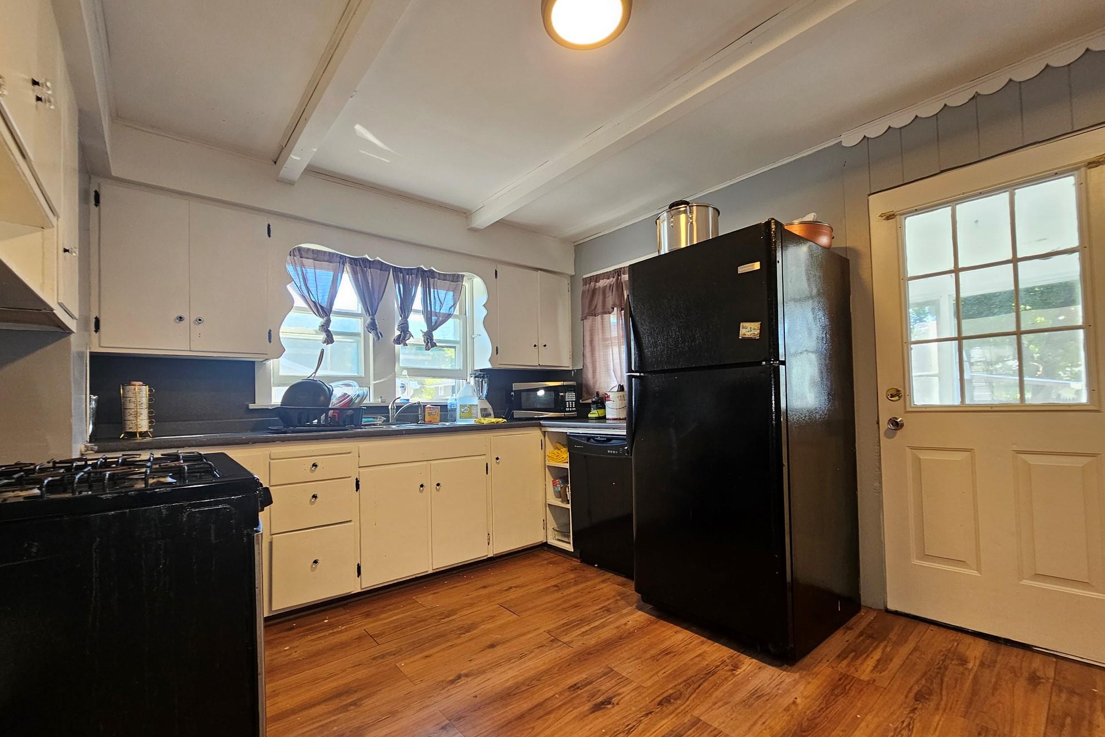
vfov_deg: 81.1
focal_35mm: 14
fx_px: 430
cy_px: 392
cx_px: 540
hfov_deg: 104.2
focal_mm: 2.2
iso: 125
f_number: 2.2
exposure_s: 1/60
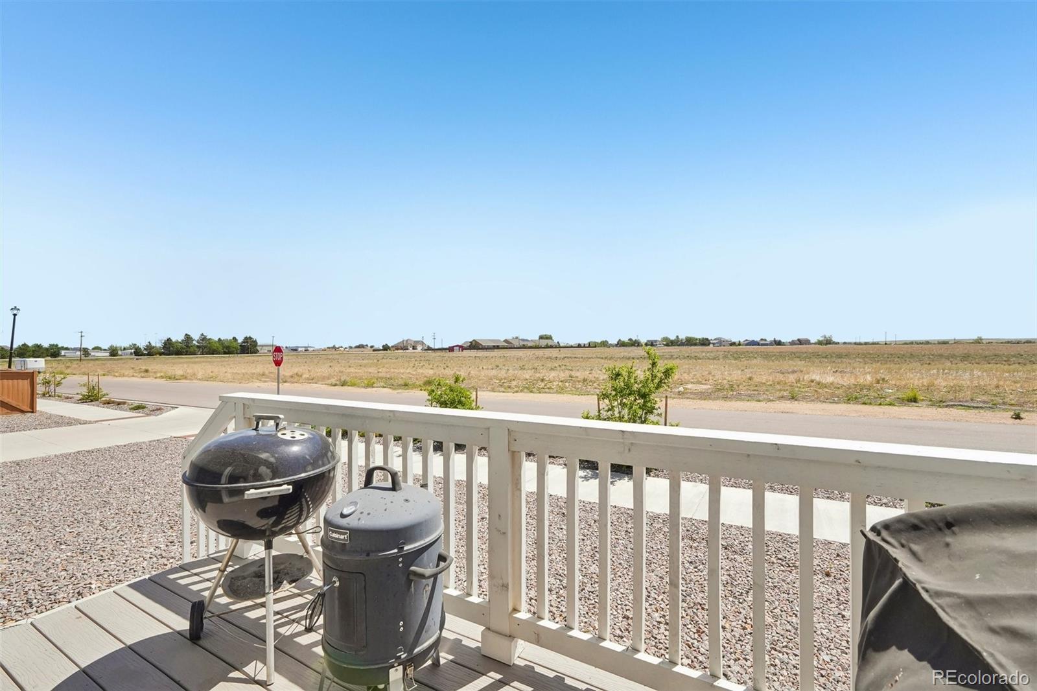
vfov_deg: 77.3
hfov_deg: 100.4
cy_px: 346
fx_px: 432
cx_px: 518
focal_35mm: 15
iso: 800
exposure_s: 1/1250
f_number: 8
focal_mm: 10
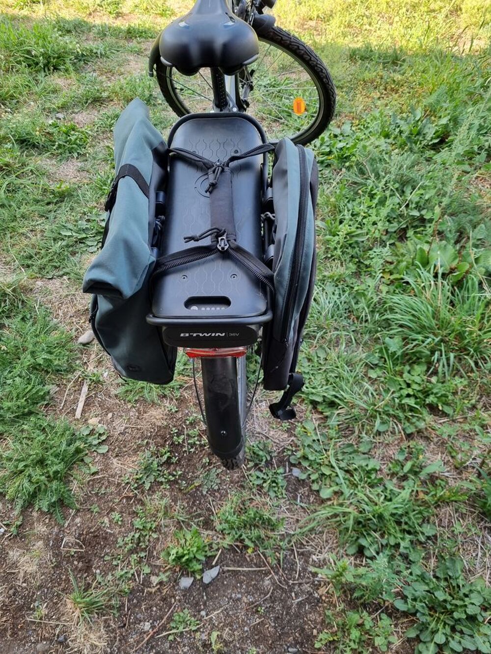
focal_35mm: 26
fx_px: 492
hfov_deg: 53.1
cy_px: 327
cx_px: 246
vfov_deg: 67.3
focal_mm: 5.4
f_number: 1.8
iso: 50
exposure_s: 1/216
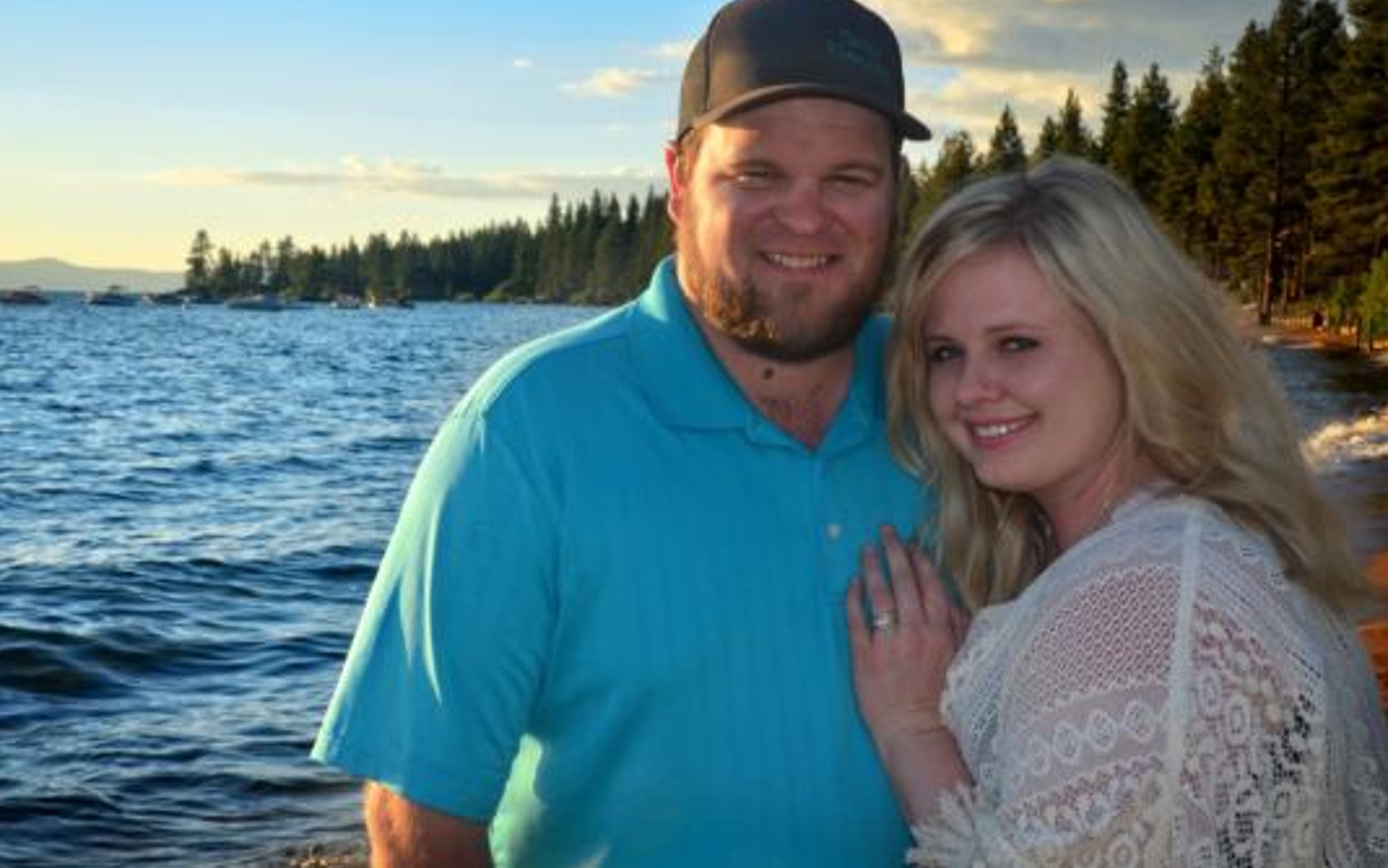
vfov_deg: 22.9
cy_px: 451
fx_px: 2142
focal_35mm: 57
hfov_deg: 35.9
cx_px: 639
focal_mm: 31
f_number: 16
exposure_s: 1/60
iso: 200
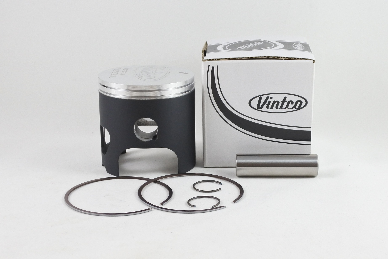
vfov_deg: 31.9
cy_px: 130
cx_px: 194
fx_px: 453
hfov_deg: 46.4
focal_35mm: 42
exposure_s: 1/125
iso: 500
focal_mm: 15.7
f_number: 4.2
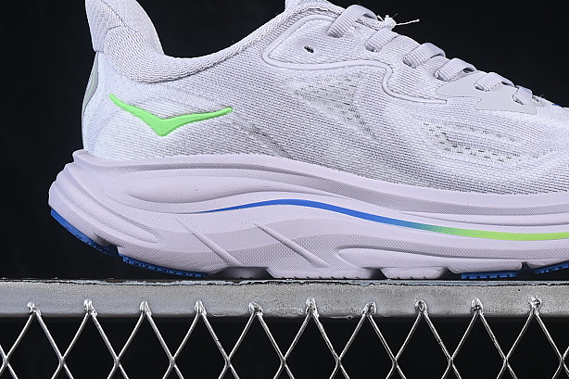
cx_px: 376
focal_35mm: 132
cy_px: 73
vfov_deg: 10.4
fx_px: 2086
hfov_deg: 15.5
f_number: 8
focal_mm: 50
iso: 160
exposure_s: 1/80
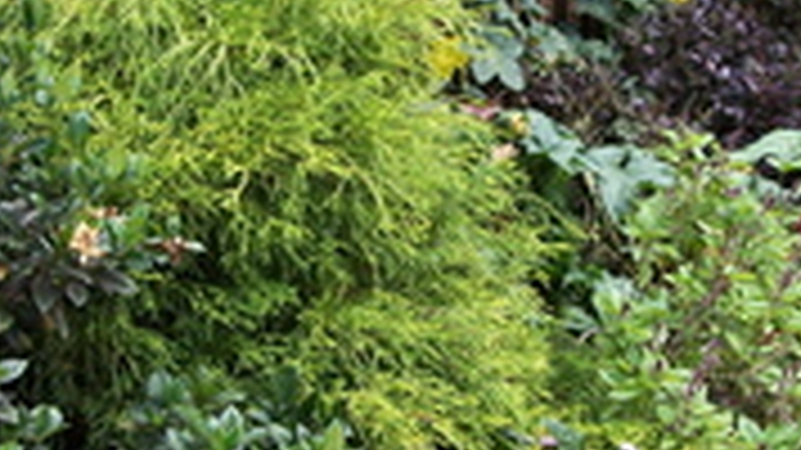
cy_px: 27
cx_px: 558
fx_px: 2229
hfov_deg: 20.3
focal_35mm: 105
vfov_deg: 11.4
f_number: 3.4
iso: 100
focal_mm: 8
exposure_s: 1/125
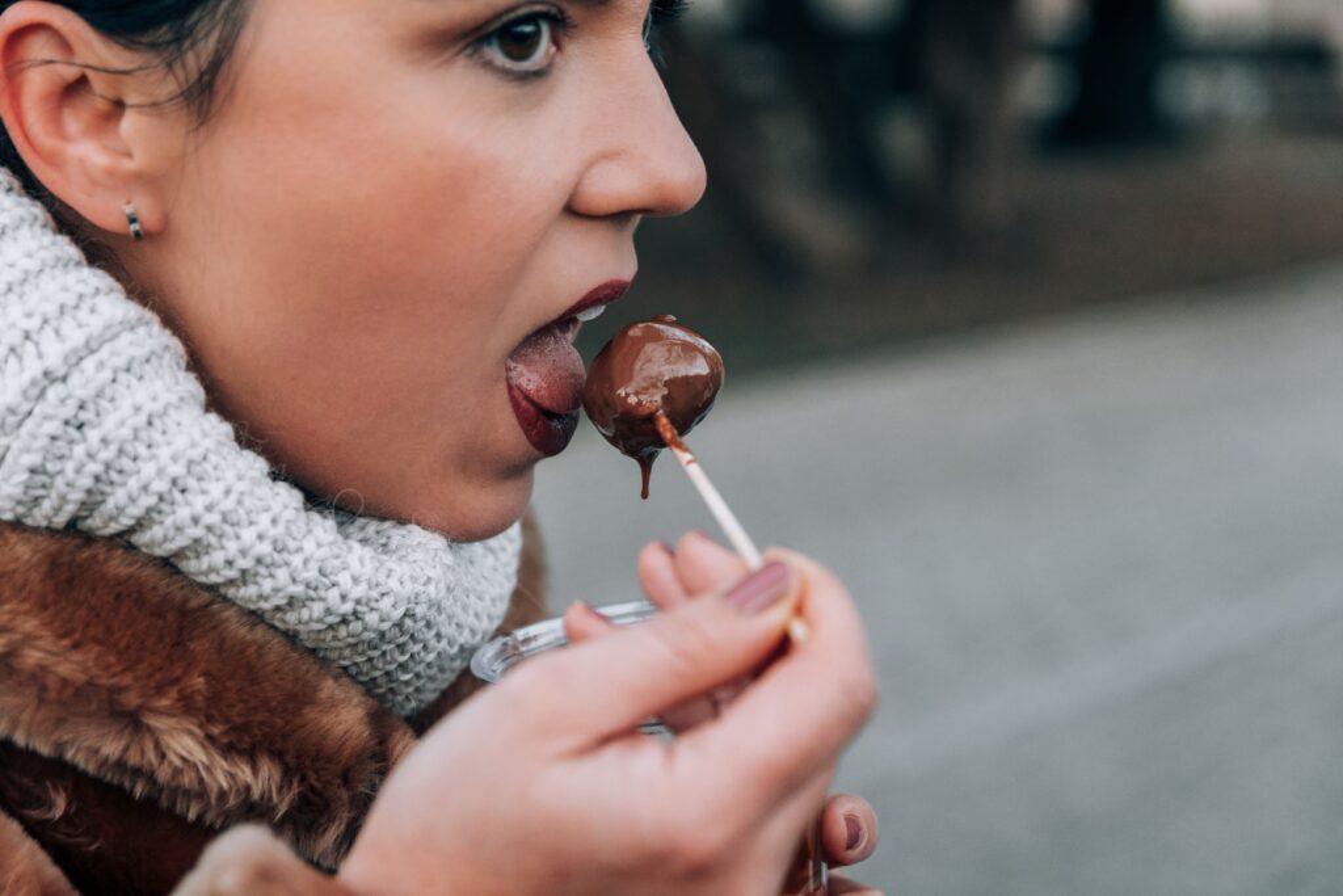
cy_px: 448
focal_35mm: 75
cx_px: 672
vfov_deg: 18.2
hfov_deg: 27.0
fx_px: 2798
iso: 800
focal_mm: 50
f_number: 3.2
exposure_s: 1/100
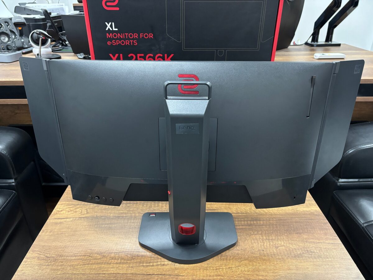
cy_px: 140
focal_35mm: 26
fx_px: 280
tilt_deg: -27.0
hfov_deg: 67.3
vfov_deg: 53.1
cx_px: 186
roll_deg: -0.2
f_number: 1.6
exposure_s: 1/50
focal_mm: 5.96
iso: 500
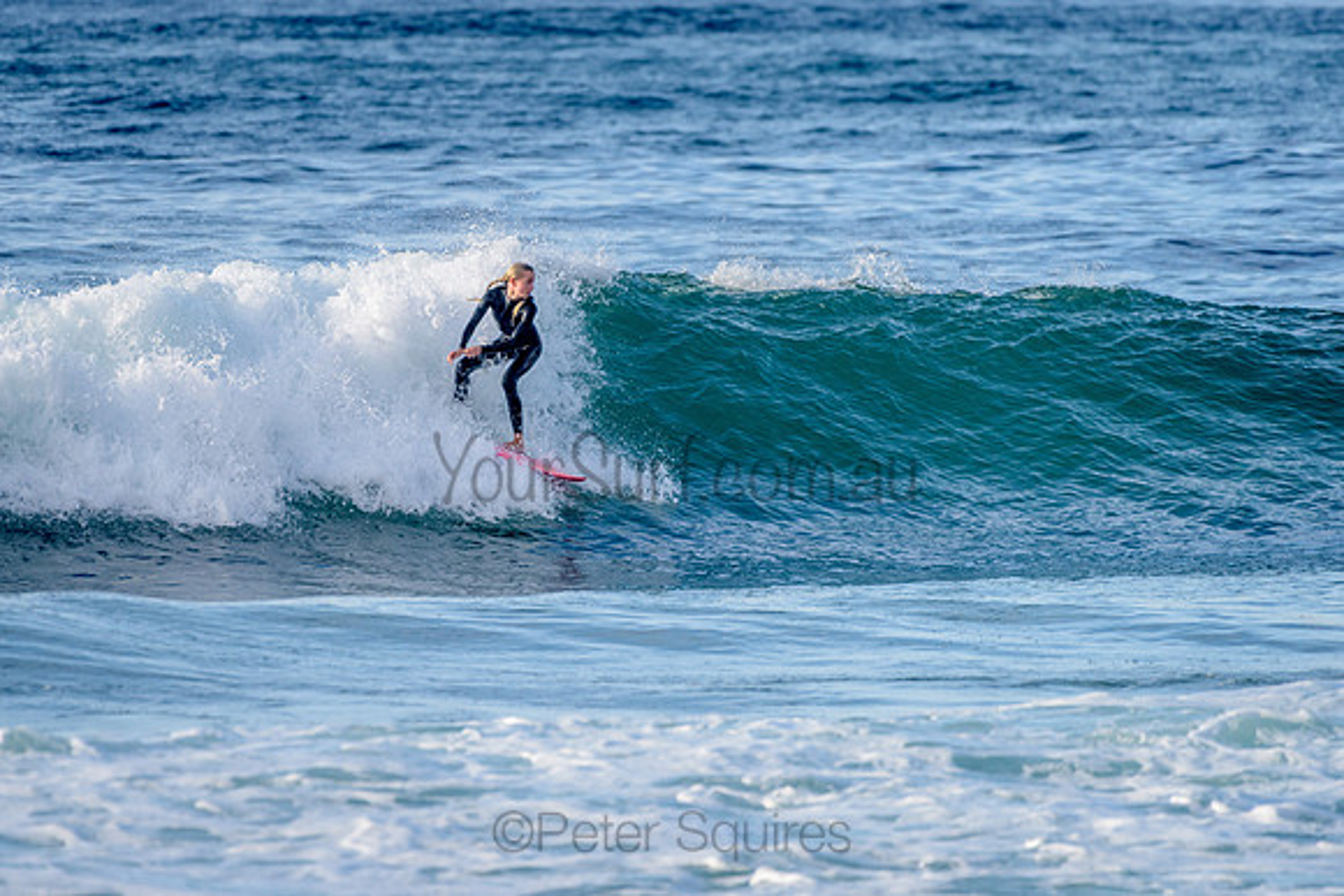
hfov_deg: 3.4
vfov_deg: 2.2
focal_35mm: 613
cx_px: 530
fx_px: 22888
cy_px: 395
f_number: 5.6
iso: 280
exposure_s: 1/1250
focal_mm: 500
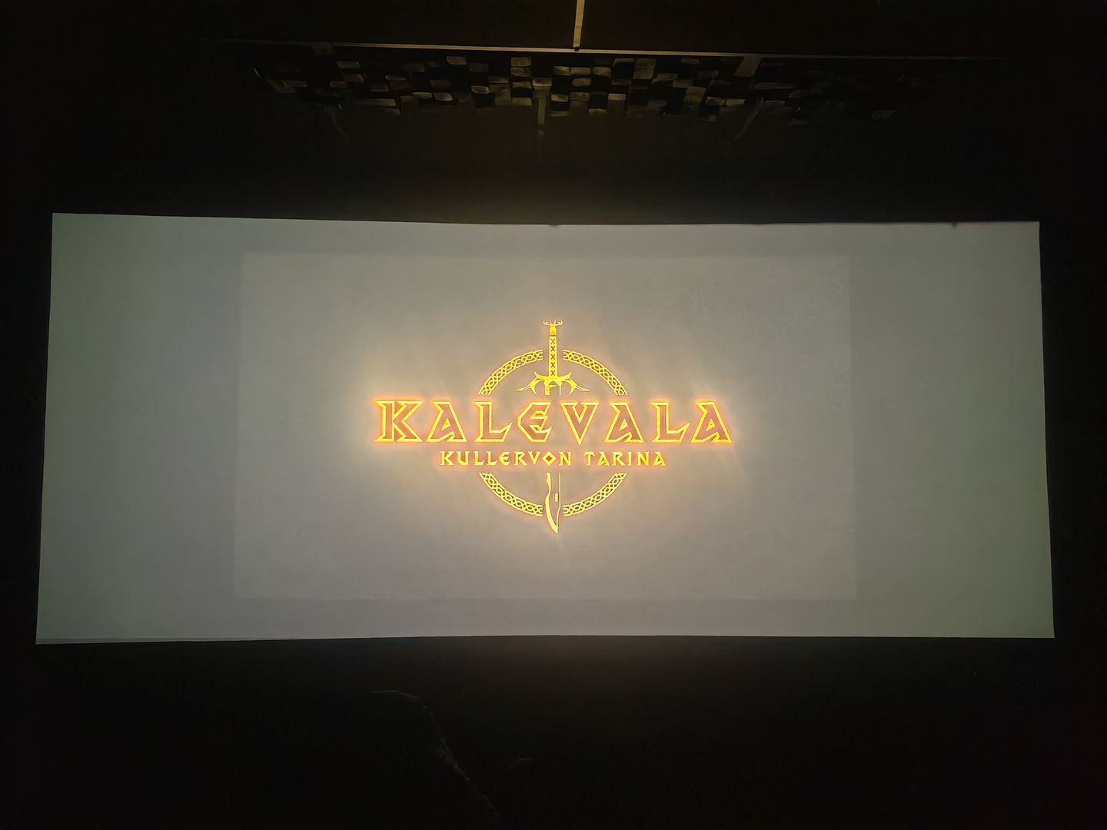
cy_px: 415
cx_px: 554
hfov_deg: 67.3
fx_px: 831
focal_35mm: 26
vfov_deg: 53.1
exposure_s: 1/13
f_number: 1.6
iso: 3200
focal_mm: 5.4
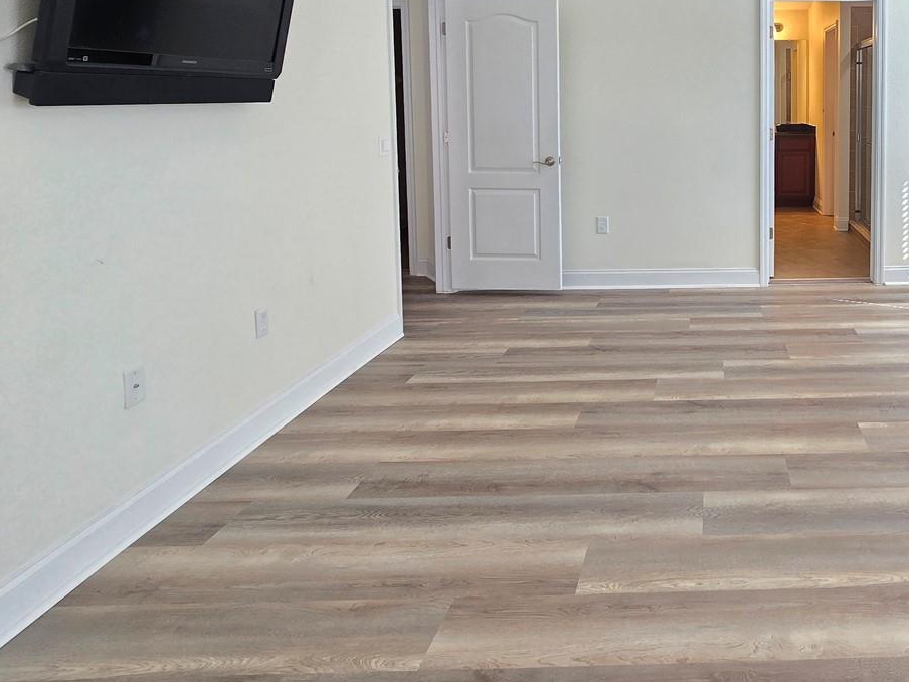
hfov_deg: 67.5
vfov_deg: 54.5
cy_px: 129
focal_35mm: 23
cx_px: 718
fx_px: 604
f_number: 2.2
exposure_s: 1/60
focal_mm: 2.2
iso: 64
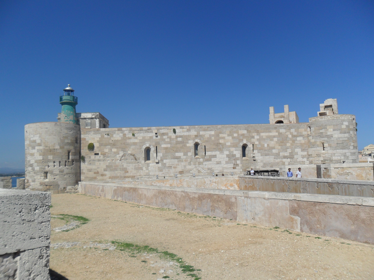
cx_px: 187
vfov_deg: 51.4
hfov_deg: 65.3
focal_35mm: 27
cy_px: 140
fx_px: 292
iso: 100
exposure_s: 1/250
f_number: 8.9
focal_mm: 4.9
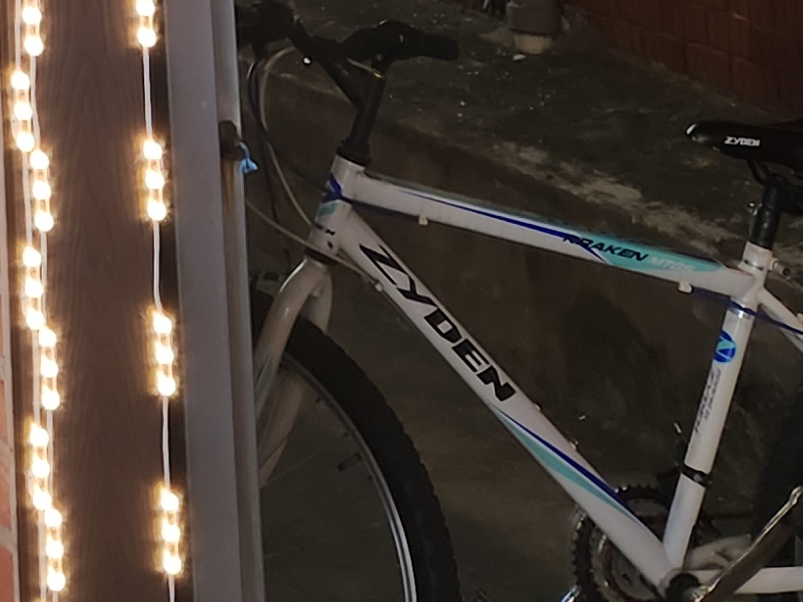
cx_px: -556
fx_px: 2644
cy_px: -828
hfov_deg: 15.3
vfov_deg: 11.0
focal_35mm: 114
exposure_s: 1/120
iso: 160
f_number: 1.8
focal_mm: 5.4
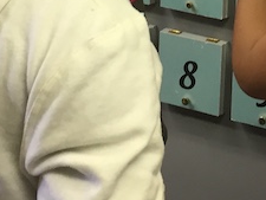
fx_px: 992
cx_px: 319
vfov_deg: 10.8
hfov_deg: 14.8
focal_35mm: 129
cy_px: -161
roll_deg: -3.7
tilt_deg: -9.2
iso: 64
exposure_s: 1/30
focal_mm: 4.15
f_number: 2.2
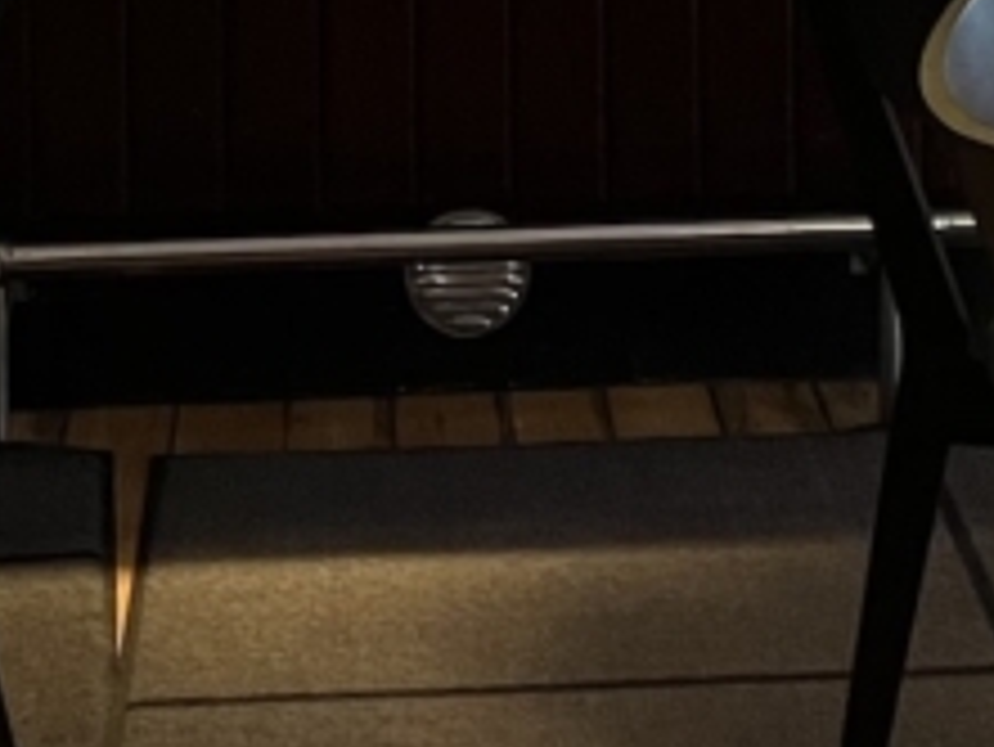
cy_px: -871
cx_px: 531
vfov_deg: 10.9
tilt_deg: +0.2
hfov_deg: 16.3
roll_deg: +1.2
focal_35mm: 121
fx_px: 3476
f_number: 1.6
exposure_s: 1/33
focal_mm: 5.1
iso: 500
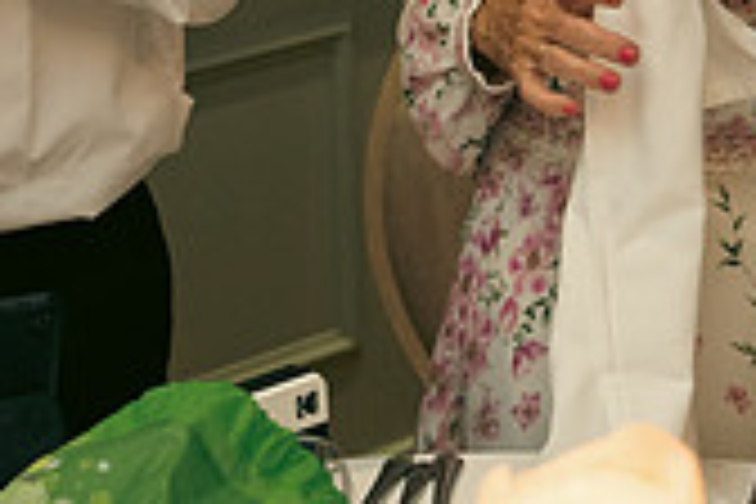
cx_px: 675
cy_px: -137
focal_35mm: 159
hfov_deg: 12.8
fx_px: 3339
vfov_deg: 8.5
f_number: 3.5
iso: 2500
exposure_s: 1/160
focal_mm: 46
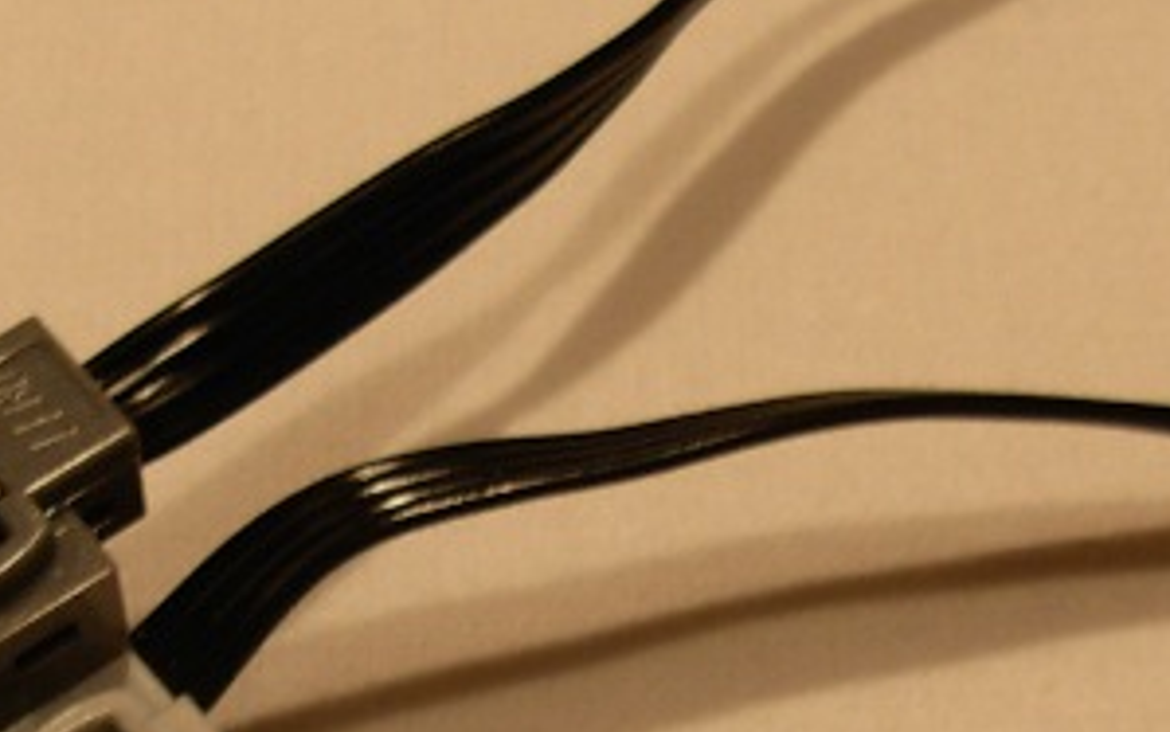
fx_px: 4401
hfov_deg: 15.1
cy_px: 677
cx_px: 395
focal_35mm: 138
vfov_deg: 9.5
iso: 79
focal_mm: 6.3
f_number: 2.9
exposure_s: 1/9.5
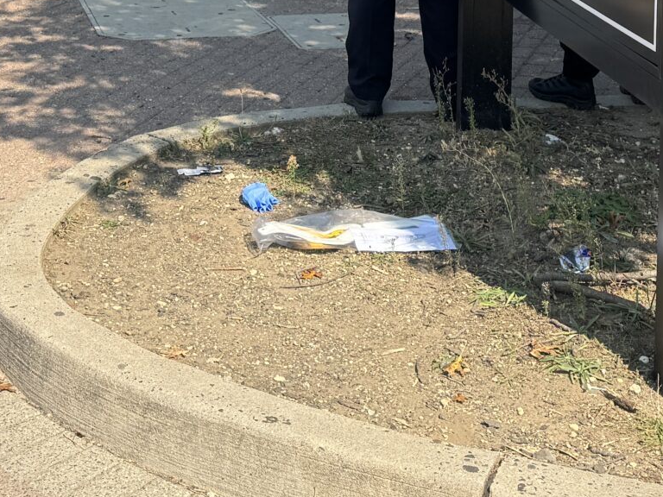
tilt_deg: -3.6
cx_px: 260
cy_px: -190
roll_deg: -1.1
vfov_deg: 17.1
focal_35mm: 80
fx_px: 1532
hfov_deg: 24.4
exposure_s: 1/2415
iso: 80
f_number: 1.78
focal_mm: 6.76
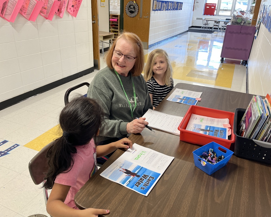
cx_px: 138
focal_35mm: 28
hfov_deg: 62.2
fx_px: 225
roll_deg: -3.3
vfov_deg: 51.5
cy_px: 111
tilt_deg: -25.5
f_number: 1.6
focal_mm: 5.1
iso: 125
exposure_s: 1/90
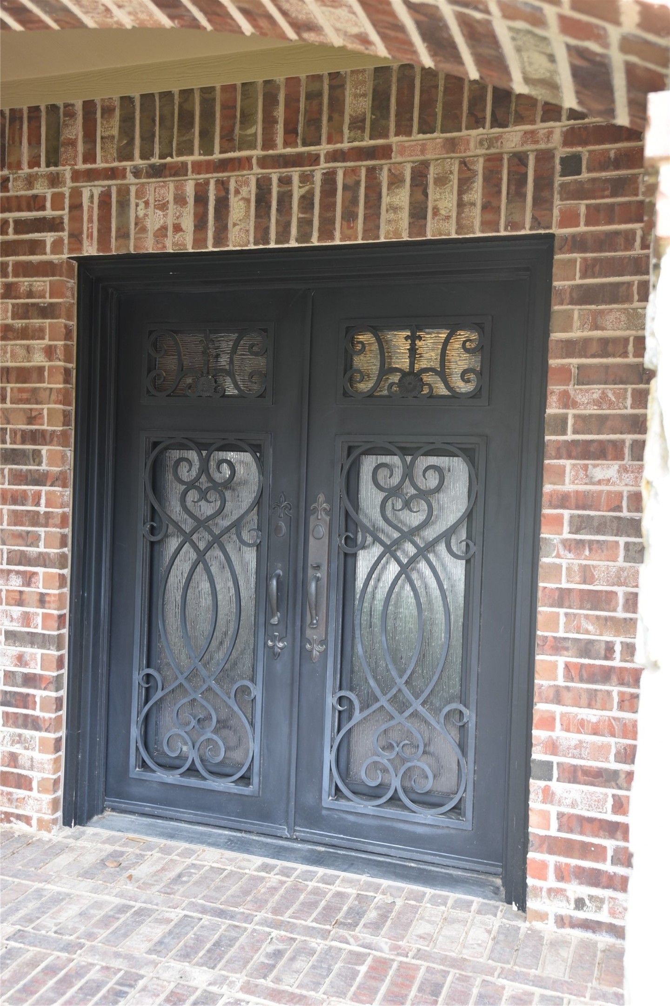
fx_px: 893
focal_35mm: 32
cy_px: 503
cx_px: 335
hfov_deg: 41.1
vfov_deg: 58.7
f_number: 4
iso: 450
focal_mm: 32
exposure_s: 1/60
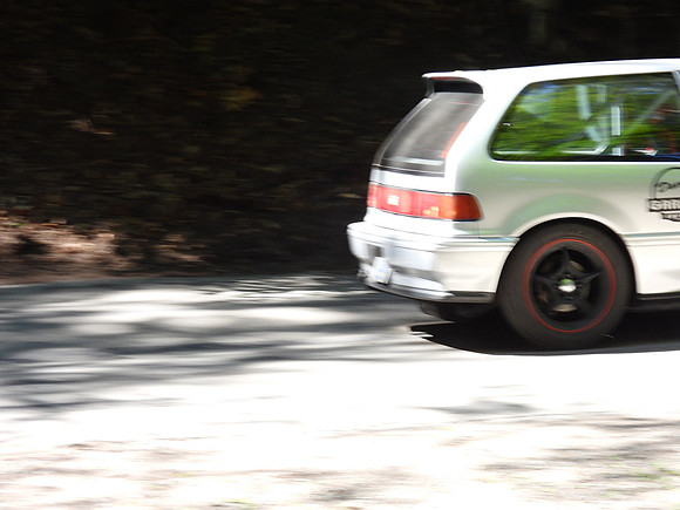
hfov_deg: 15.8
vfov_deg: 11.9
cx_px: 340
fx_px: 2456
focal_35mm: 125
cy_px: 255
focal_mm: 22.3
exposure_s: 1/250
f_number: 4
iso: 400
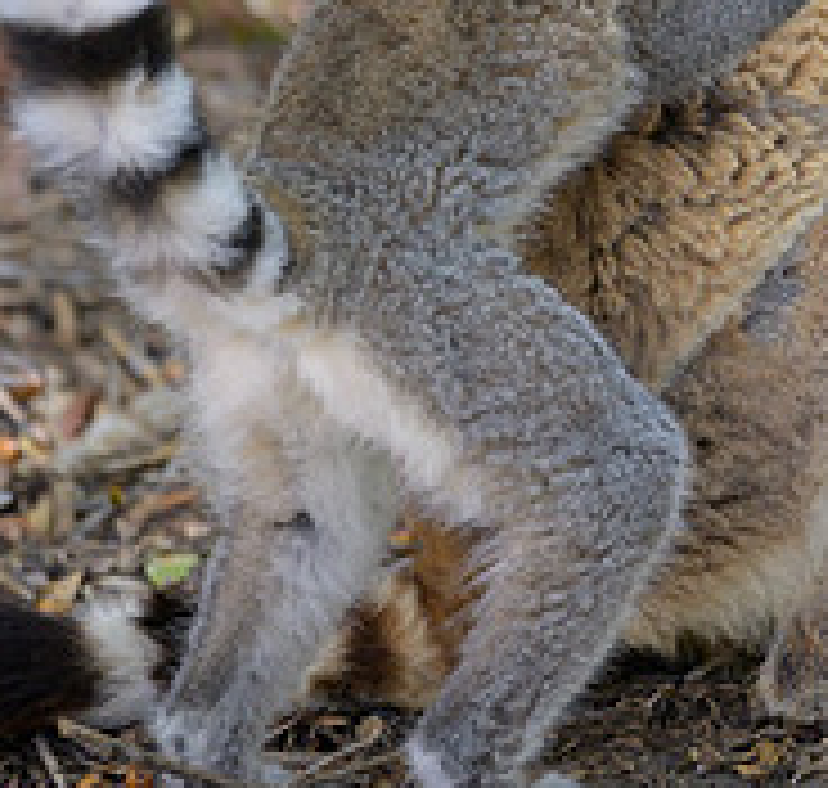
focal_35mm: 254
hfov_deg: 7.0
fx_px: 6708
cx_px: 904
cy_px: -186
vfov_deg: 6.7
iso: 400
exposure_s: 1/640
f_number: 2.8
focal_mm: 70
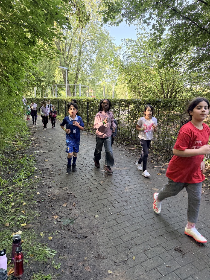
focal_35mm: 24
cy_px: 140
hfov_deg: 56.8
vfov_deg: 71.6
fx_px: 194
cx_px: 105
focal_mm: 6.76
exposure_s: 1/198
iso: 200
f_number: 1.78
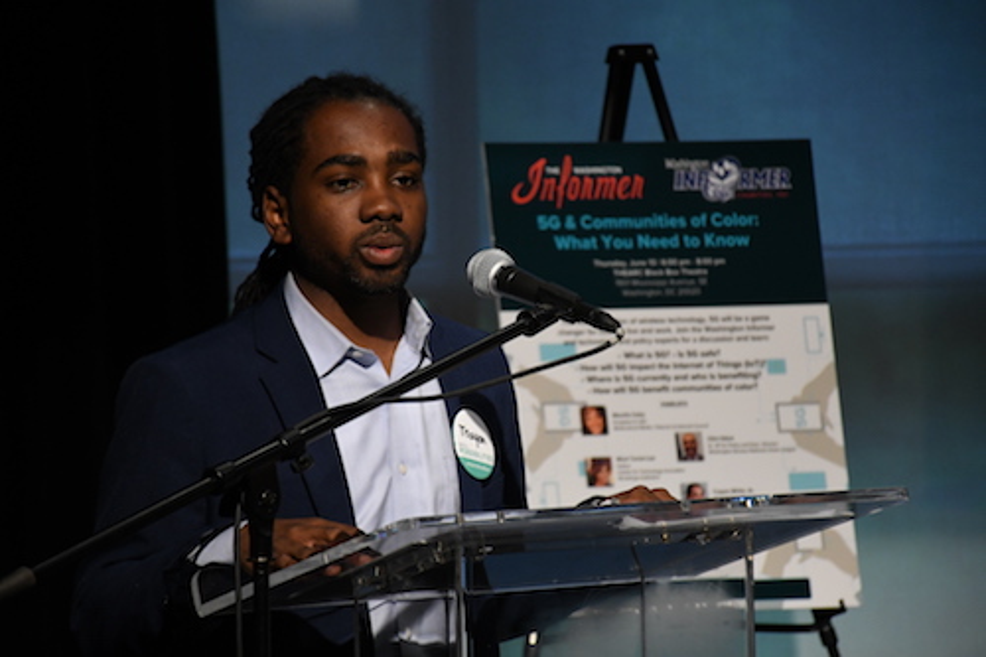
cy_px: 328
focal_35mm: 210
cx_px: 493
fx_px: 5749
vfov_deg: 6.5
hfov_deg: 9.8
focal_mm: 140
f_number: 5.6
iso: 2500
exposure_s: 1/160
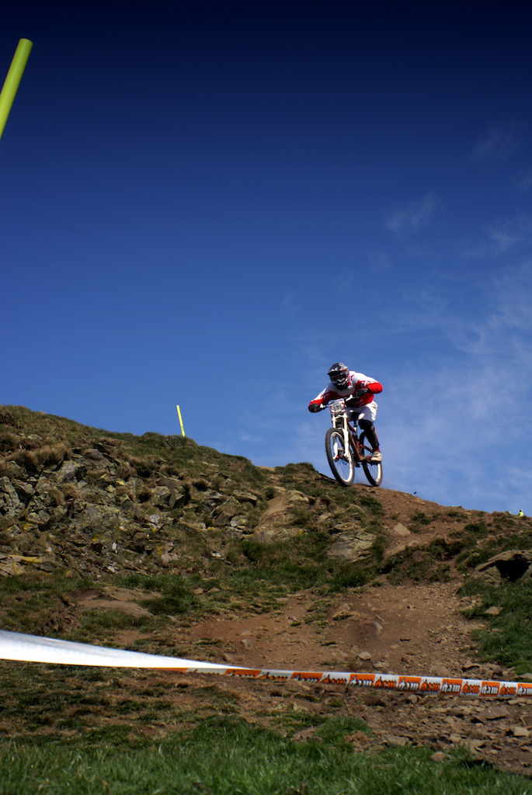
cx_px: 266
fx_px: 1161
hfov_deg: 25.8
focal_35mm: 52
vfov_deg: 37.8
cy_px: 398
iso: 100
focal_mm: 35
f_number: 9
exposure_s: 1/320
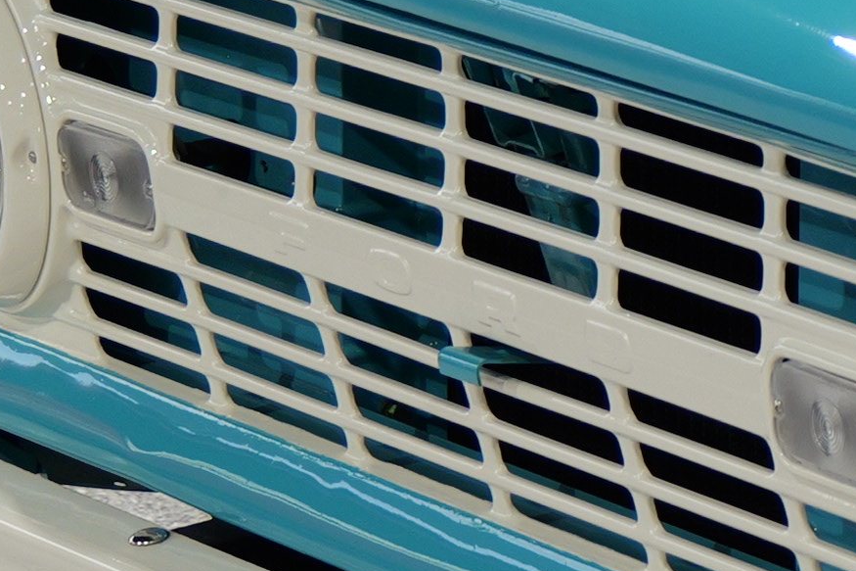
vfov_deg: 5.7
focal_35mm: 240
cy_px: 144
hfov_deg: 7.9
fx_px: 5705
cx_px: 2160
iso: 500
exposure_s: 1/60
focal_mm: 35
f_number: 4.4
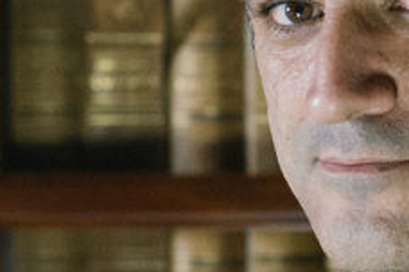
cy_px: 205
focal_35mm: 225
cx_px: 481
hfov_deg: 9.0
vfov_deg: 6.1
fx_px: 2556
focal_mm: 50
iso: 1600
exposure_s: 1/125
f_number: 2.8
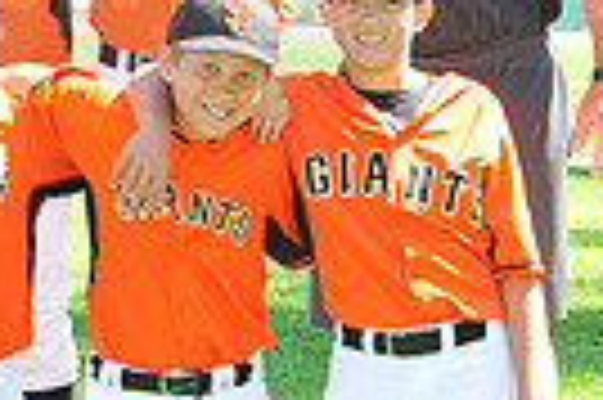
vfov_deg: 3.9
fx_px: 5805
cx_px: -333
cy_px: -67
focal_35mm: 347
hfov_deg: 5.9
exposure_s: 1/125
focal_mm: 80
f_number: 7.1
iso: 200
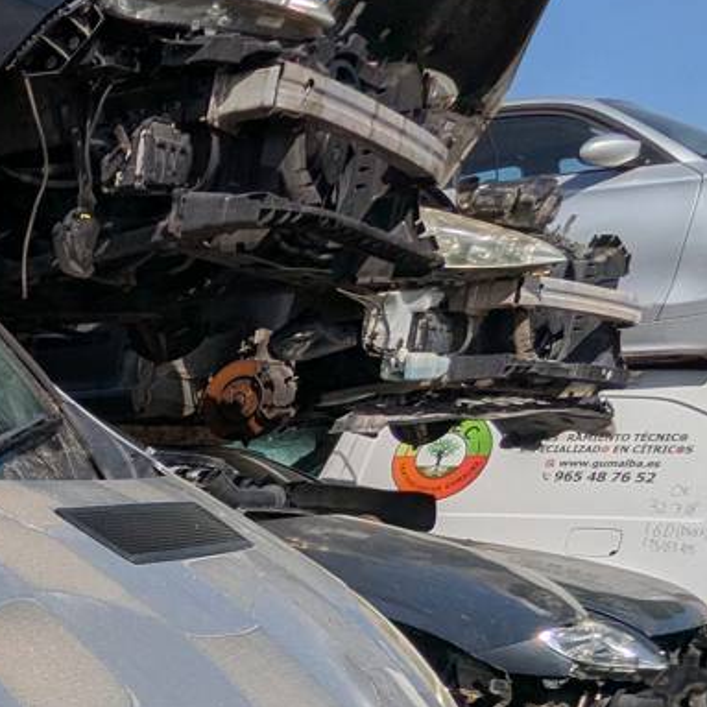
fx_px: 1225
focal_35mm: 53
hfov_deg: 24.3
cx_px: -386
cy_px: 943
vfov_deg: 26.7
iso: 55
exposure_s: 1/6211
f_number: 2.2
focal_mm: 2.35
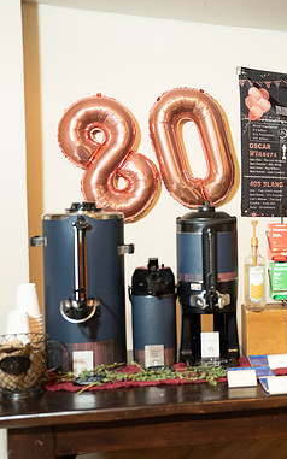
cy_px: 230
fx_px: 676
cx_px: 330
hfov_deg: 22.4
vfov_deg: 37.5
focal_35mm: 54
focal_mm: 34.8
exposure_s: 1/125
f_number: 2.8
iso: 1600
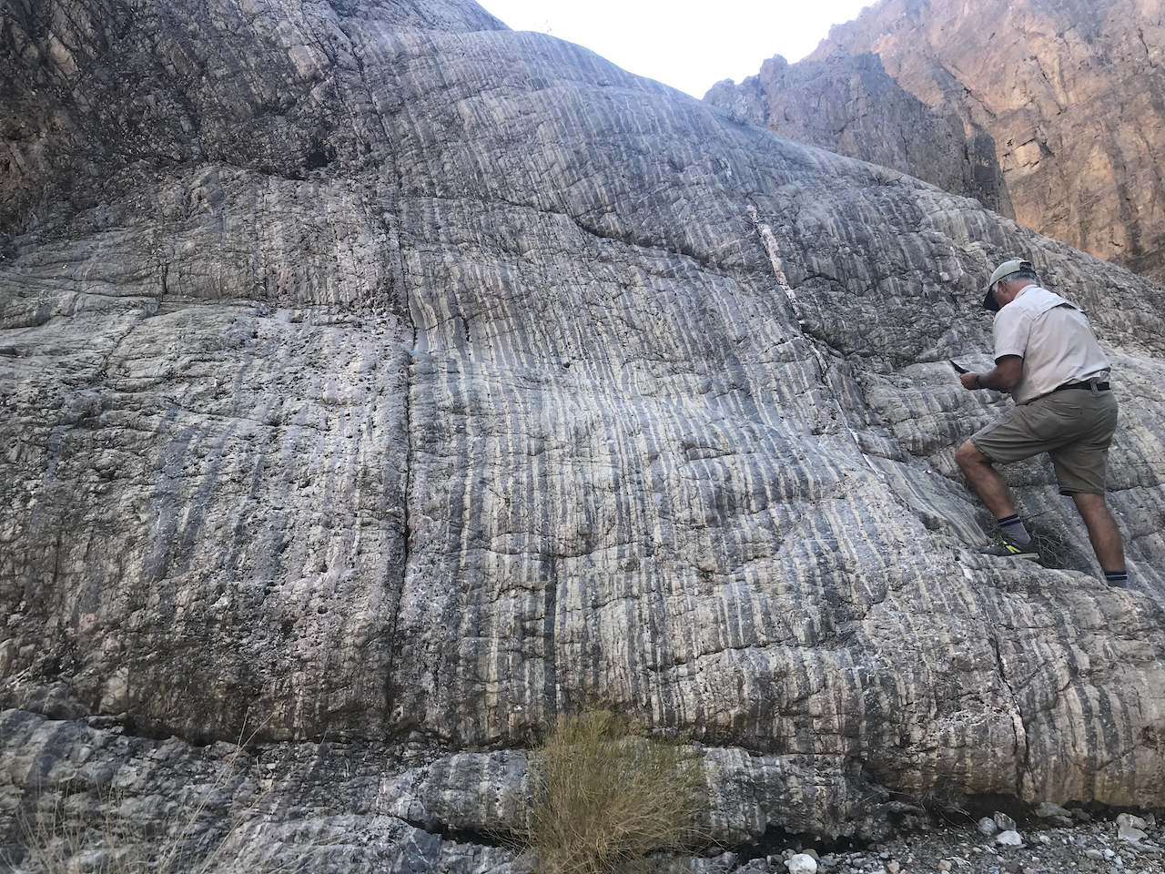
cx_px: 582
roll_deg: +4.4
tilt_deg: +4.2
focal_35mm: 28
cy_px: 437
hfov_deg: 63.4
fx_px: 942
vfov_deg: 49.7
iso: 20
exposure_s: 1/122
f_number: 1.8
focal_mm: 3.99
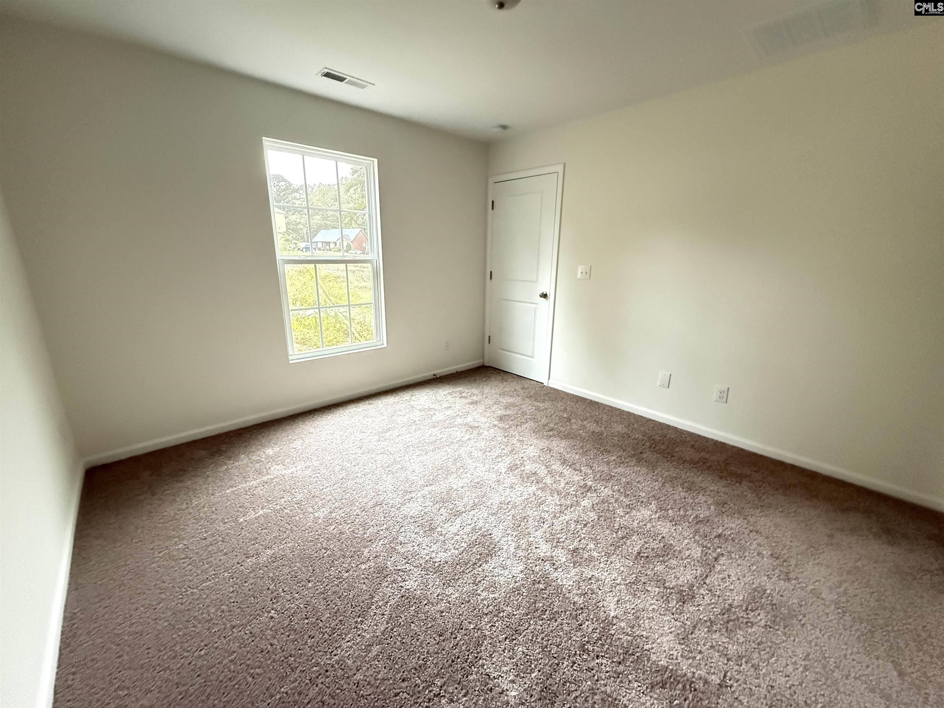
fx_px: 382
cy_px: 354
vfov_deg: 85.7
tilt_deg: -14.8
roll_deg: +0.1
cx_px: 472
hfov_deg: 102.1
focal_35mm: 14
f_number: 2.2
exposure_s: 1/60
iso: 1600
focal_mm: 2.22
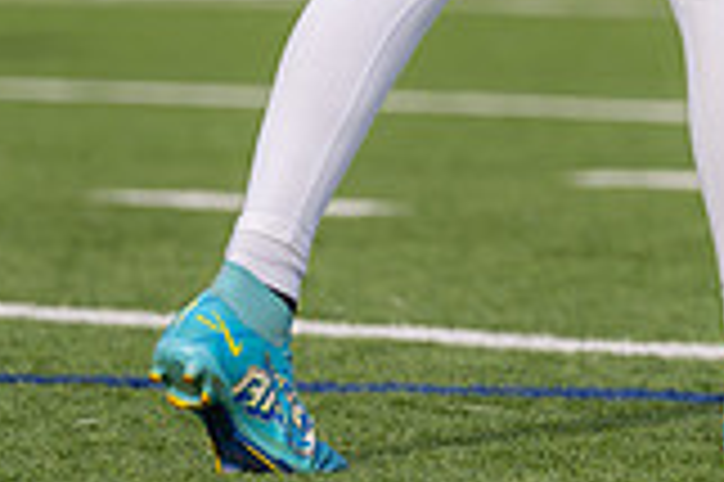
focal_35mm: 519
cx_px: 764
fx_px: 10427
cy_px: -318
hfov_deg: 4.0
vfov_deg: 2.6
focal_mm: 144
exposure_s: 1/1000
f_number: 2.8
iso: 100
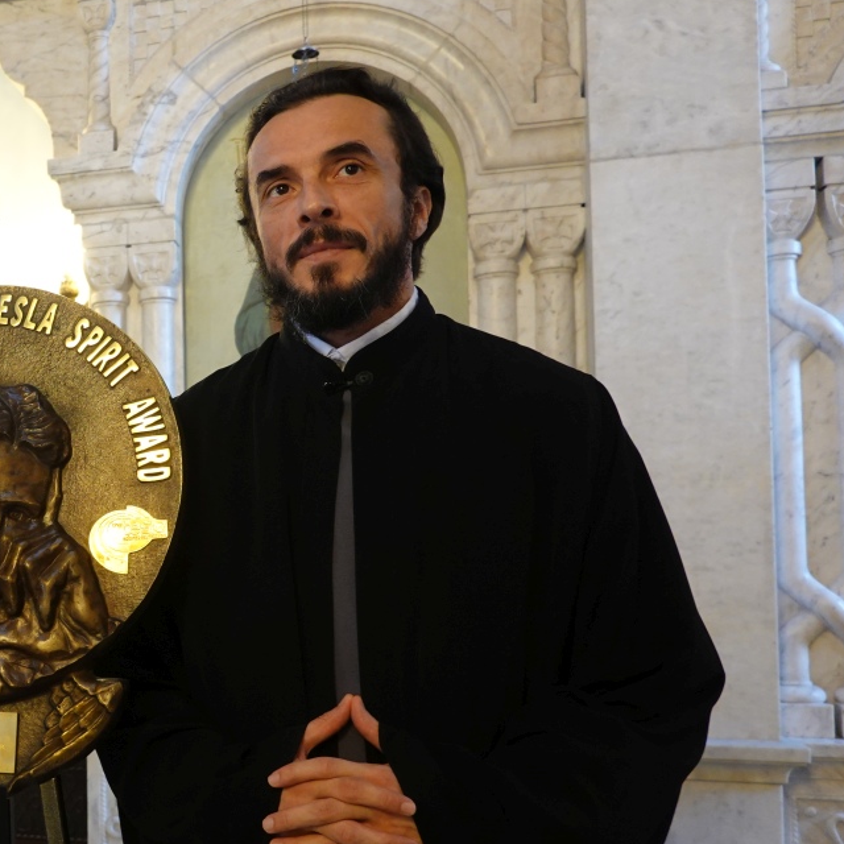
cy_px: 513
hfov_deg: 35.8
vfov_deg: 39.0
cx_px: 24
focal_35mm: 43
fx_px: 1186
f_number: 2.8
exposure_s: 1/30
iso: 640
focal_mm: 9
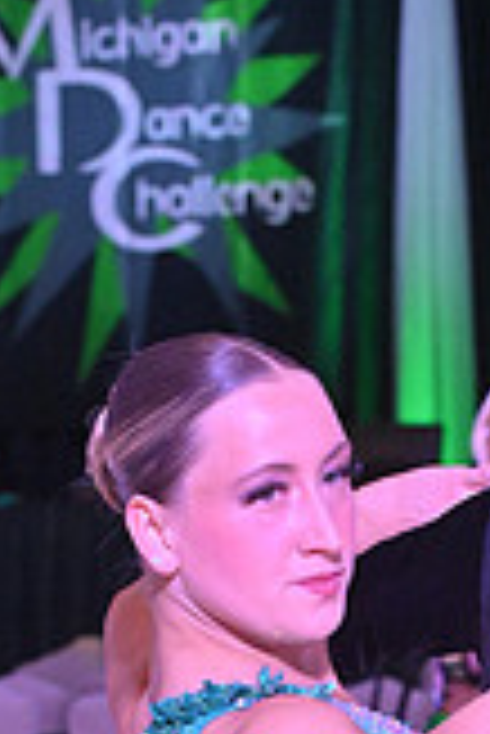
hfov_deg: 4.9
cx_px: 677
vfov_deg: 7.3
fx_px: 5663
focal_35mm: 278
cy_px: 1180
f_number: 8
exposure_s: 1/320
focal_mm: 78
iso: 5000
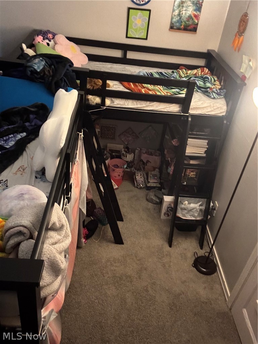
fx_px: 298
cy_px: 172
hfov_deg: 46.8
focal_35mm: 30
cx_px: 129
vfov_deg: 60.0
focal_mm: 2.69
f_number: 1.9
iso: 500
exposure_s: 1/17
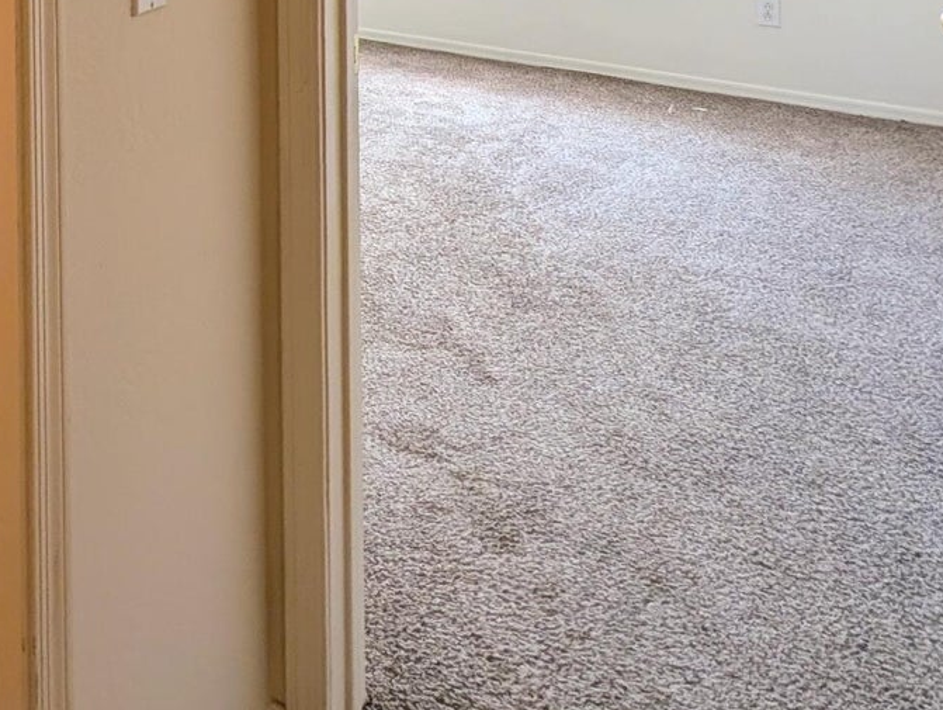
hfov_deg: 42.7
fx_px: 1036
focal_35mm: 38
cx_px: 15
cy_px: -245
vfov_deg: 29.4
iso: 48
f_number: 1.7
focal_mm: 2.02
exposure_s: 1/83.1
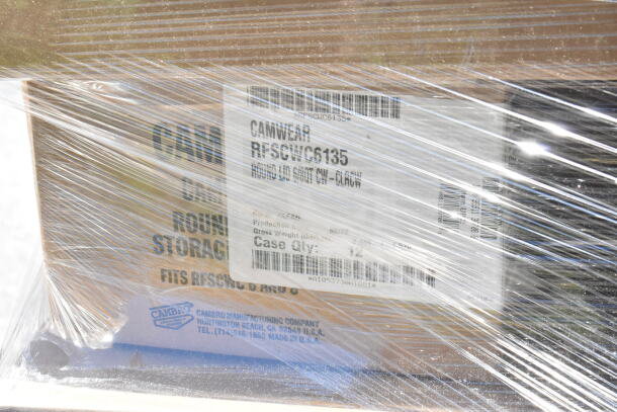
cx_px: 308
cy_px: 206
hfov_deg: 24.6
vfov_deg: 16.6
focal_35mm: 82
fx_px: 1414
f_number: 11
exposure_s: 1/500
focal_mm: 55
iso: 1600
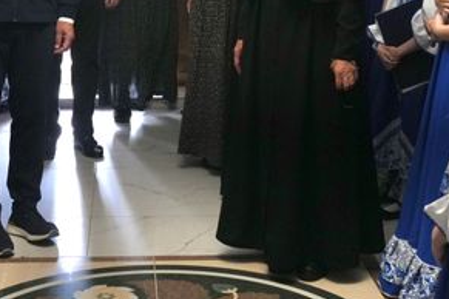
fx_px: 1048
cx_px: 201
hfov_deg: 24.2
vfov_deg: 15.9
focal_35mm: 84
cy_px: -2
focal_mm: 35
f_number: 5.6
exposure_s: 1/250
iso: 3200
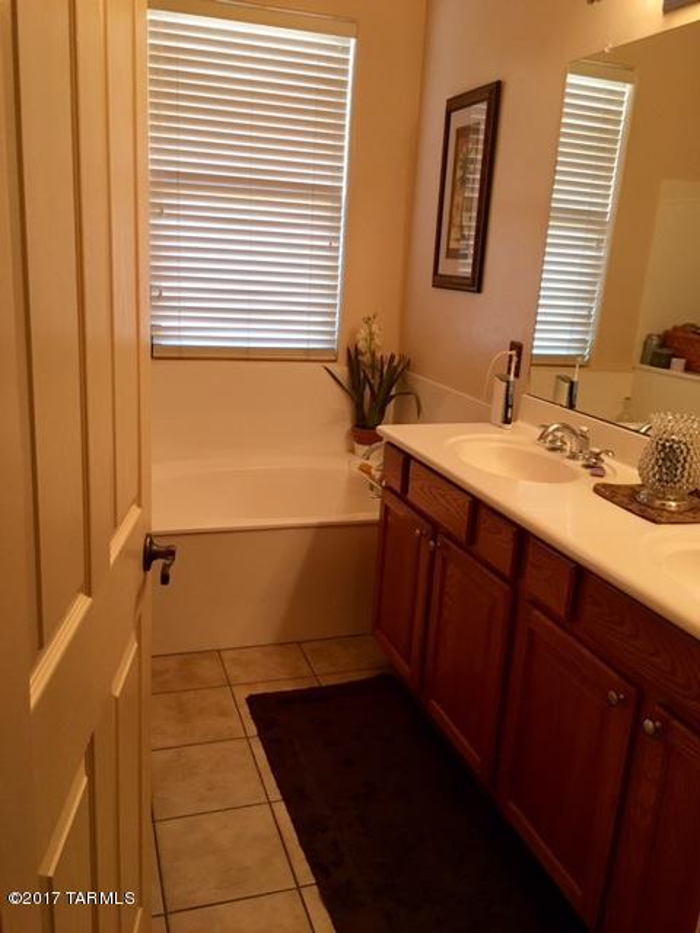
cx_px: 350
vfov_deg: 61.7
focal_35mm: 29
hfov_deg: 48.2
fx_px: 782
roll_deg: -2.9
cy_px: 466
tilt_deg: -14.6
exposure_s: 1/30
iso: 125
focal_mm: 4.15
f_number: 2.2
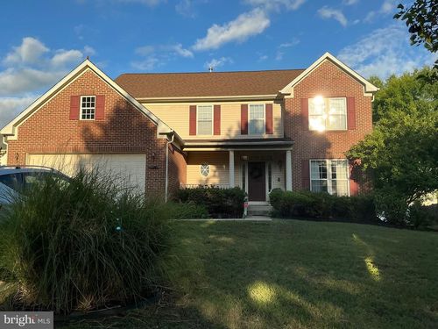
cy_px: 164
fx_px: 354
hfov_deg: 63.4
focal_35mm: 28
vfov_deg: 49.7
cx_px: 219
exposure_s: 1/1098
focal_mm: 3
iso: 25
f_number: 1.8
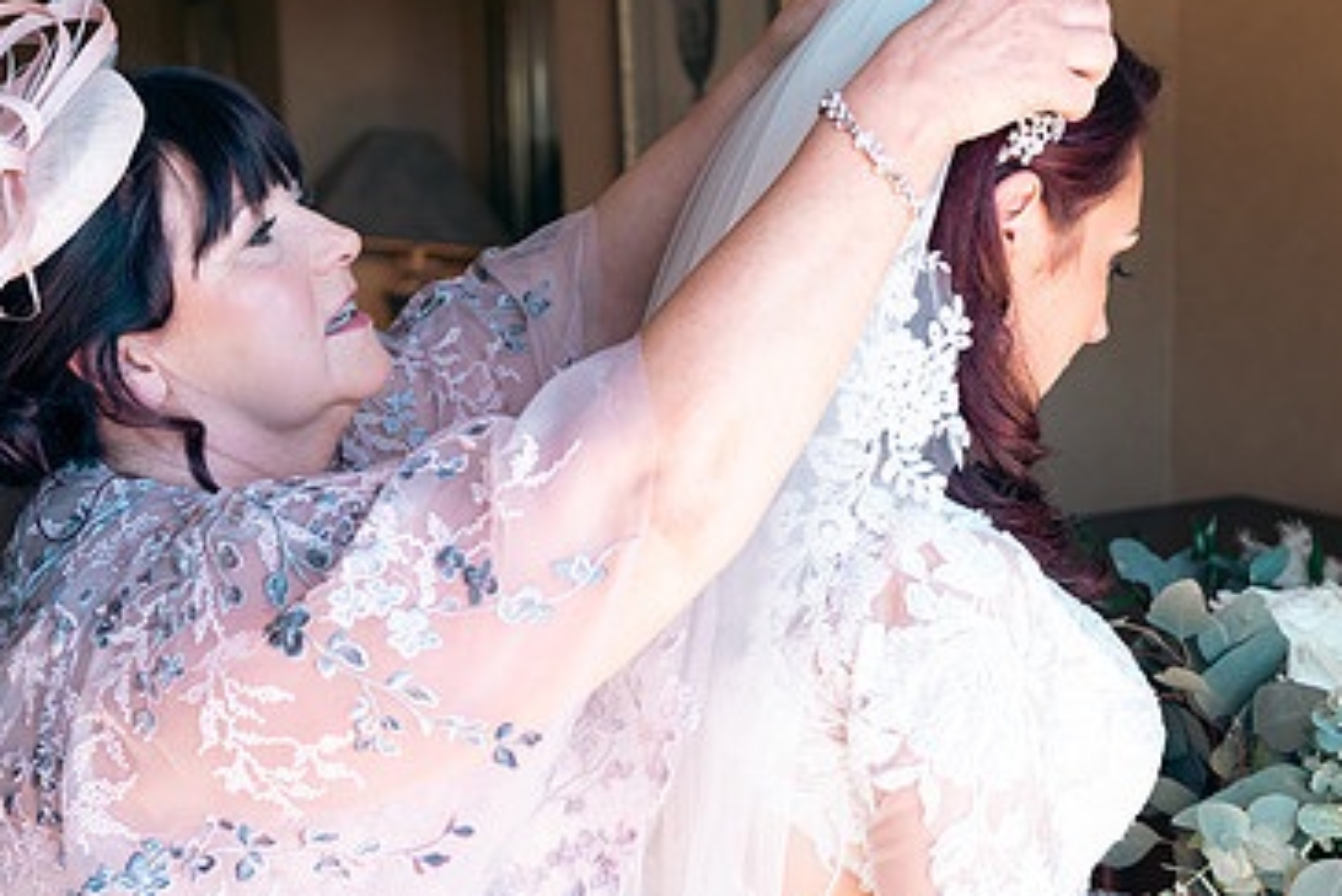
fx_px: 1902
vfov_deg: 26.5
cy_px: 485
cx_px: 774
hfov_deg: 38.8
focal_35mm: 51
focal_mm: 32
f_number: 3.5
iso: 320
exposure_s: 1/320
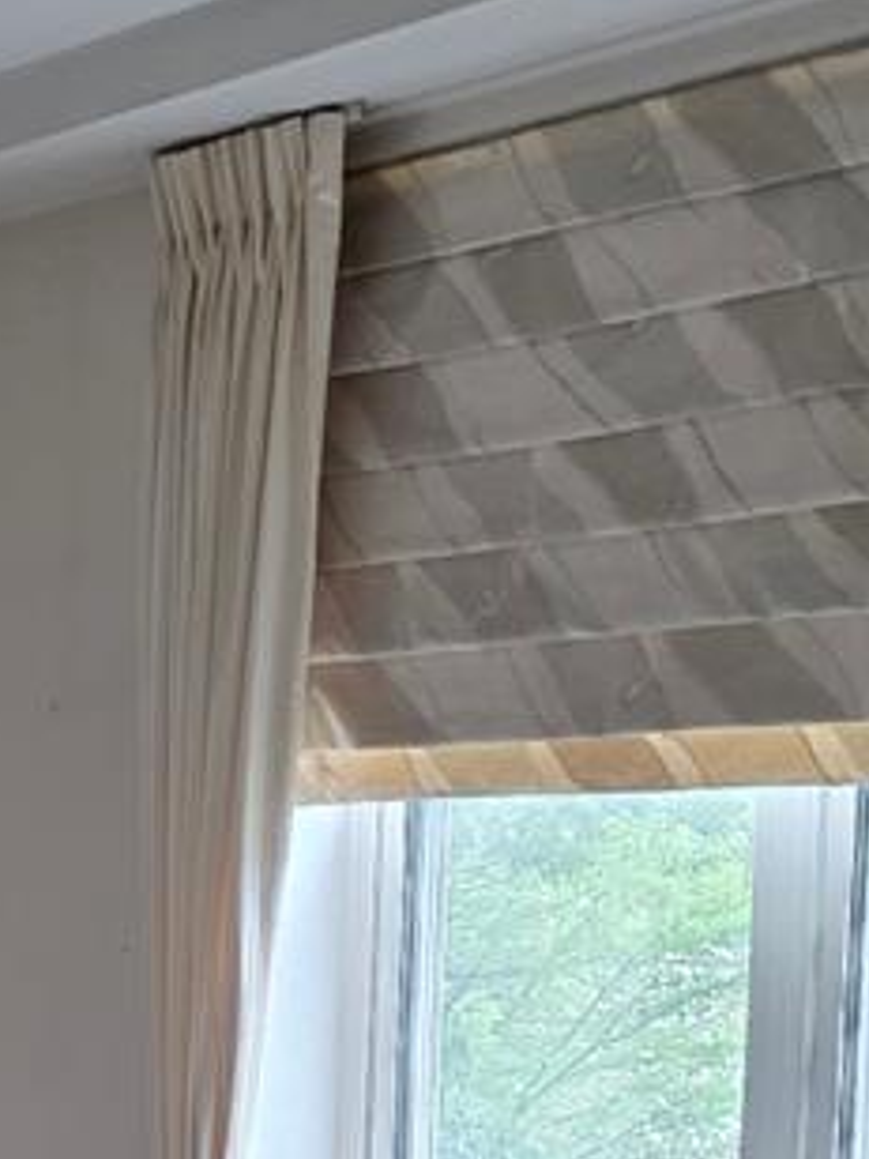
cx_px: -382
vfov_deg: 16.9
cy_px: 1366
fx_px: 3749
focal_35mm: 112
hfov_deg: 12.6
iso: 250
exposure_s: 1/120
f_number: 1.7
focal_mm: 6.3
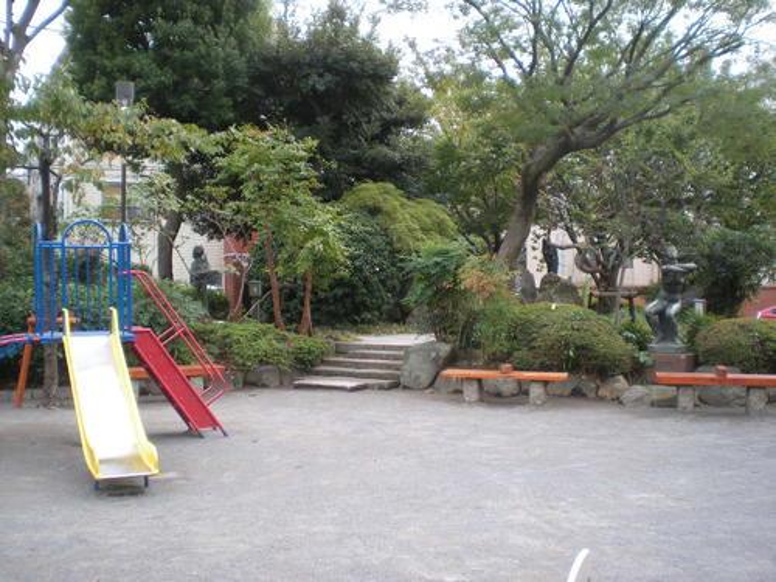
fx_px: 852
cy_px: 291
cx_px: 388
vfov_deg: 37.7
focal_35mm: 38
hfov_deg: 49.0
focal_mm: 6.3
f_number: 3.1
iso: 64
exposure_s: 1/72.7
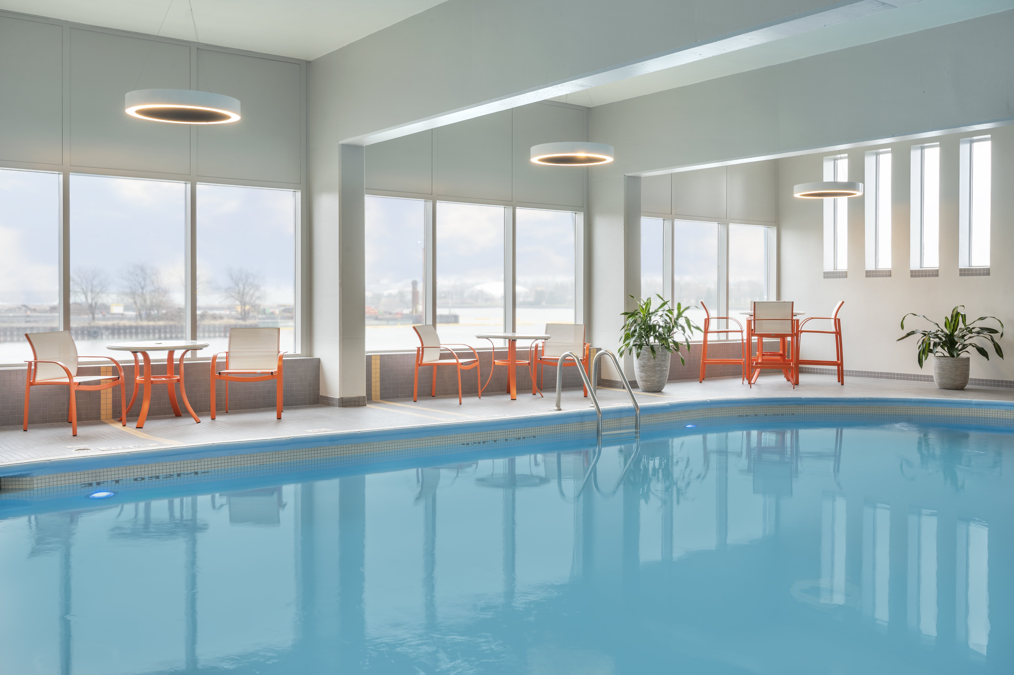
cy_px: 338
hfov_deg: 58.7
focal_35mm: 32
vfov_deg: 41.1
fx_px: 901
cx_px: 507
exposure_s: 1/1.67
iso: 100
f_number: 11
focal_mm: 32
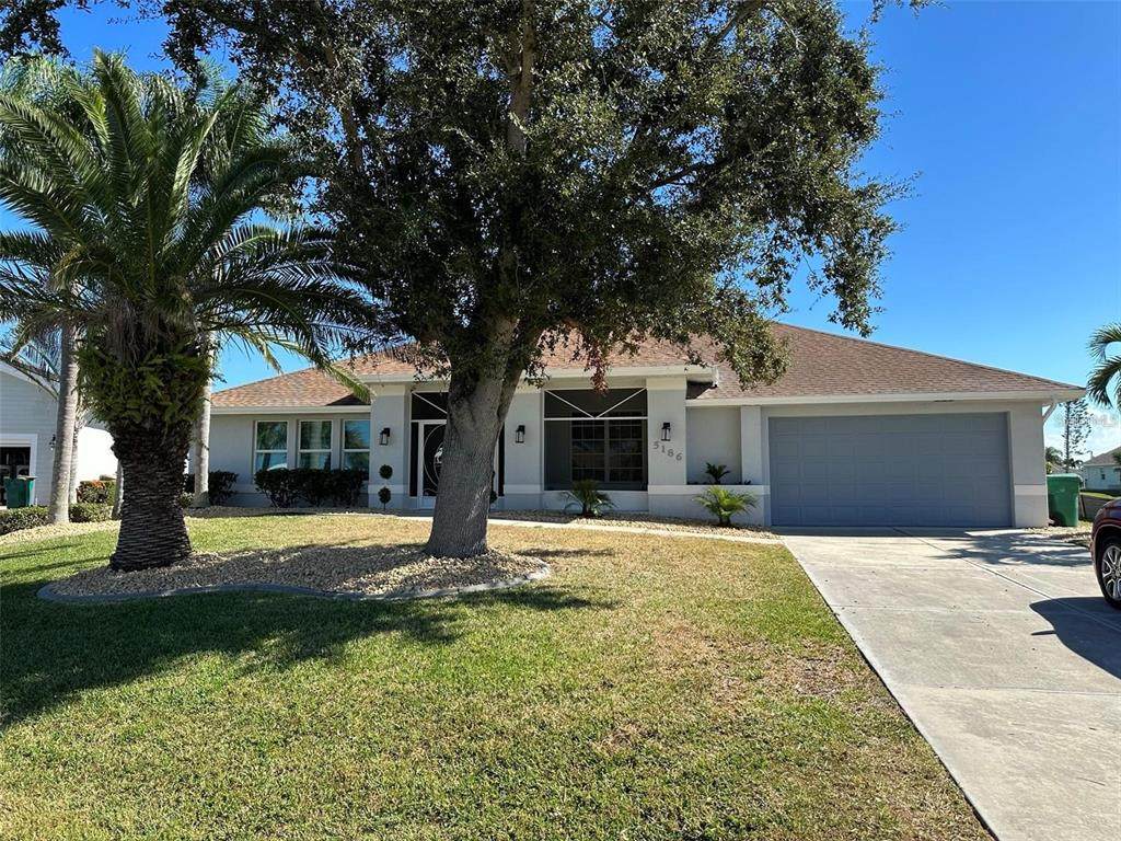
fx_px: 777
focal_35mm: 24
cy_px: 420
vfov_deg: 56.8
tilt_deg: +4.3
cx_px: 560
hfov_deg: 71.6
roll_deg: +0.0
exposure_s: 1/2967
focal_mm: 6.86
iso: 80
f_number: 1.78
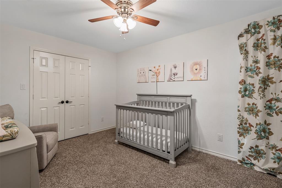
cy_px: 94
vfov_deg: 70.4
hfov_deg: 93.3
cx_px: 141
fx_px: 133
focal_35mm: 17
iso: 800
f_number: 8
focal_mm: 17
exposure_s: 1/5
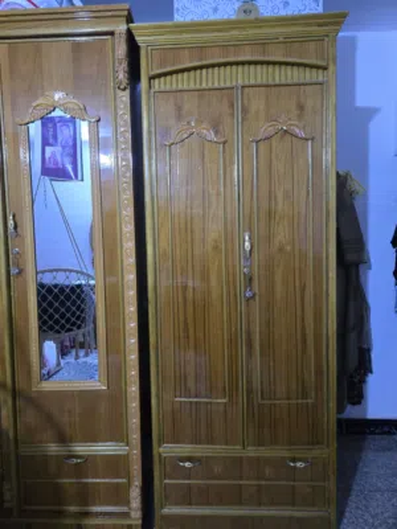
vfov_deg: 73.9
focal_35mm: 23
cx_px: 198
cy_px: 264
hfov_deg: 58.9
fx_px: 352
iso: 1600
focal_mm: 6.3
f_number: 1.7
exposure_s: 1/100
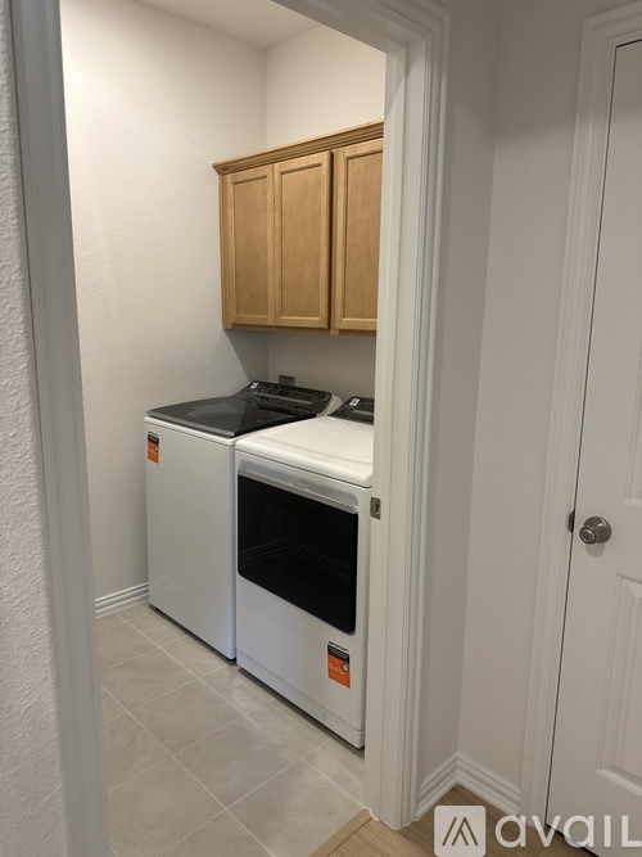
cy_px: 428
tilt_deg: -9.8
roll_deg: -0.2
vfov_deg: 71.6
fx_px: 594
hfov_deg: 56.8
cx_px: 321
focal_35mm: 24
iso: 160
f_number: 1.78
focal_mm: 6.76
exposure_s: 1/60
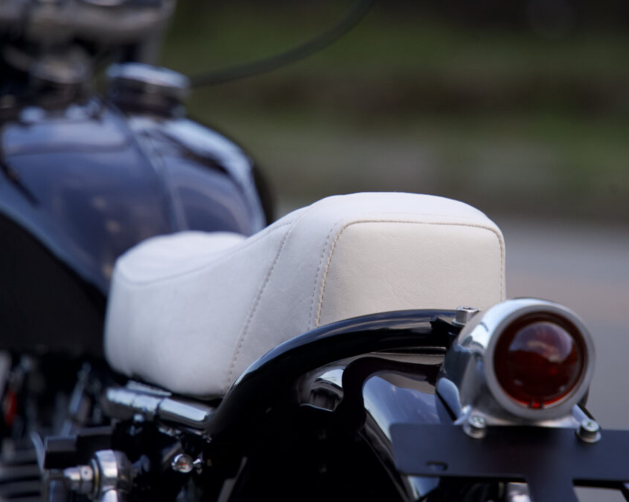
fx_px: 4205
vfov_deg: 6.8
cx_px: 369
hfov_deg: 8.6
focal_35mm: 226
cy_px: 251
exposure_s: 1/250
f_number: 5.6
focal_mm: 200
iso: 1600
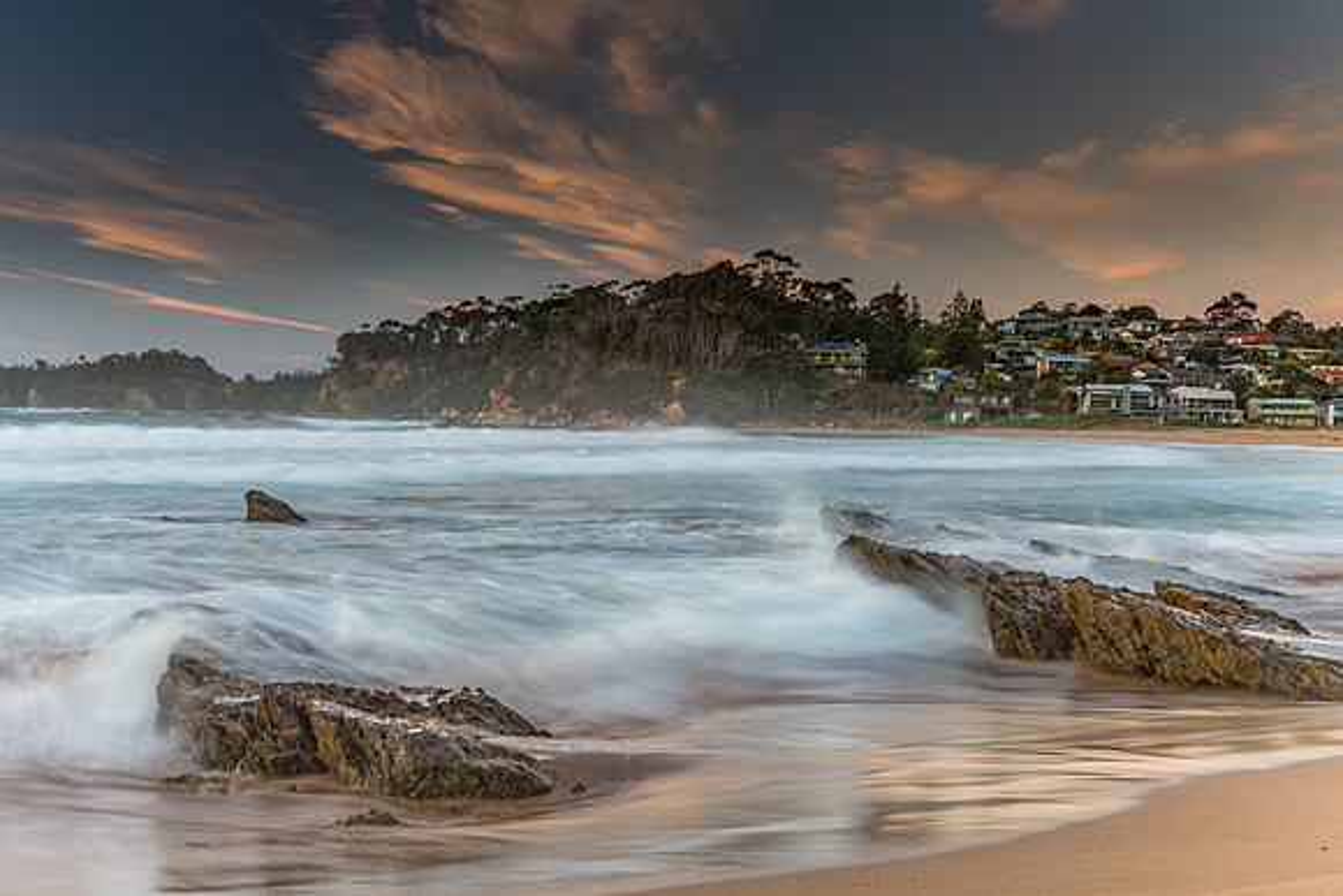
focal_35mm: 57
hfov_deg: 34.9
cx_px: 672
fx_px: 2134
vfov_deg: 23.7
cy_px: 448
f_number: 9
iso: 80
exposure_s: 1.3
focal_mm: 38
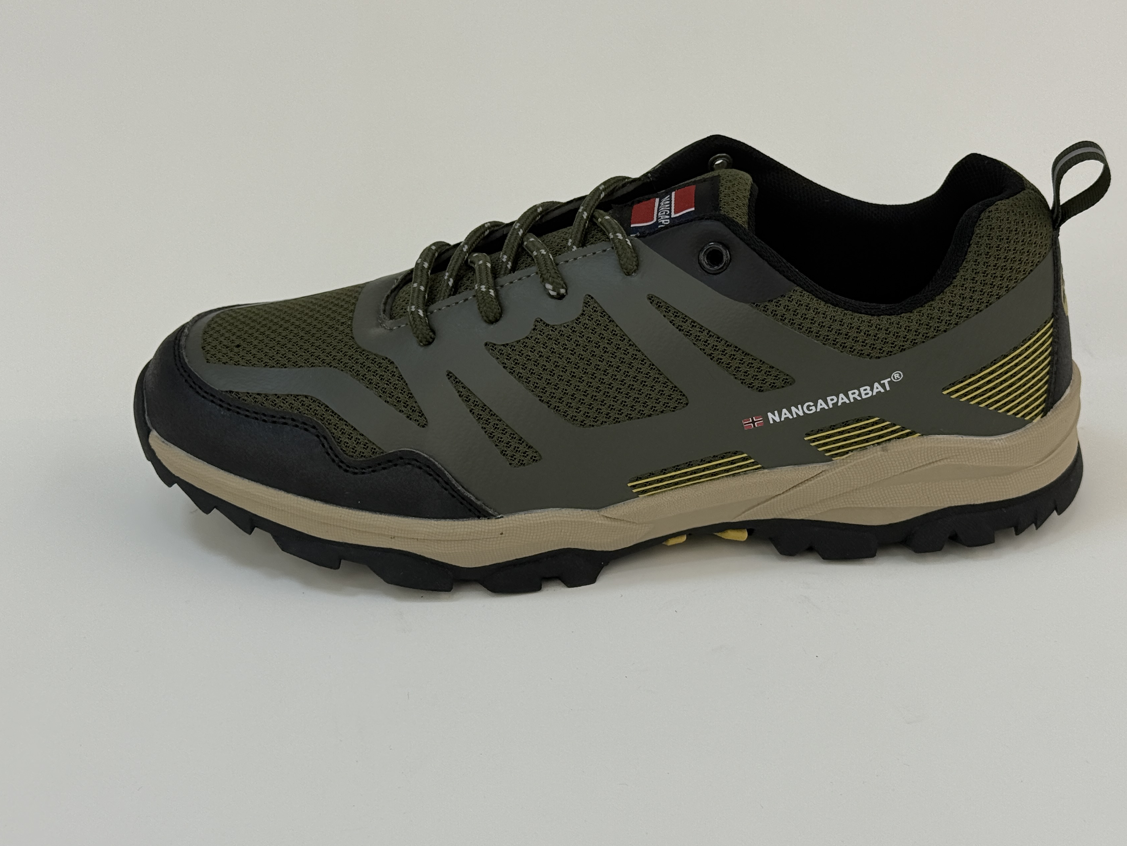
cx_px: 618
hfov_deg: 33.8
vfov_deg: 25.7
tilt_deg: -28.4
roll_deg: +3.0
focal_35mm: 57
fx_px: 1856
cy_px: 395
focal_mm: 6.76
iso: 100
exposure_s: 1/225
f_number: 1.78
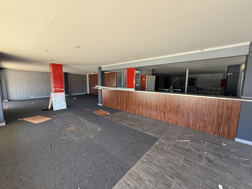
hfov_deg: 102.1
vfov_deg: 85.7
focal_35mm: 14
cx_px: 126
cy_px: 94
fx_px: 102
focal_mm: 2.22
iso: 200
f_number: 2.2
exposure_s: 1/99
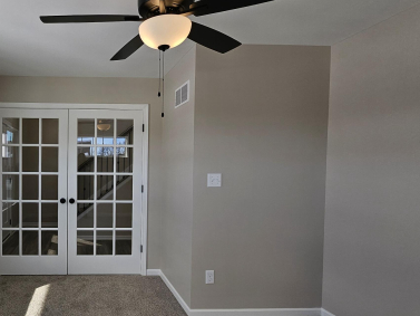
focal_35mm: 23
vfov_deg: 58.7
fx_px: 279
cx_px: 85
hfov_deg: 67.2
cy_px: 179
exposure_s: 1/249
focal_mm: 1.74
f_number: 2.2
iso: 32
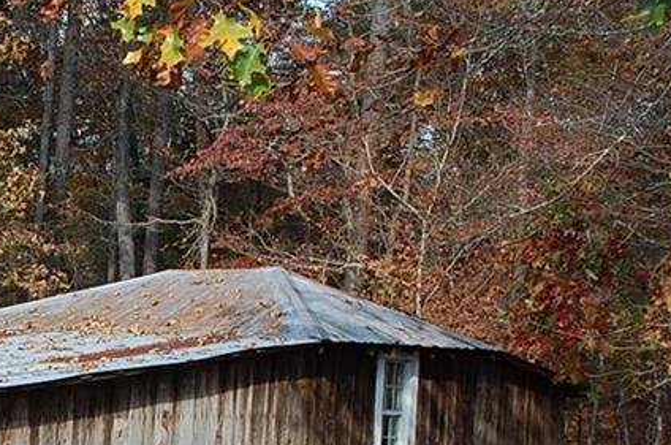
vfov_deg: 15.4
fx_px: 1619
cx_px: -24
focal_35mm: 87
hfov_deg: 22.4
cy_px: 431
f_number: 6.3
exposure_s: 1/160
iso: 200
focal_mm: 24
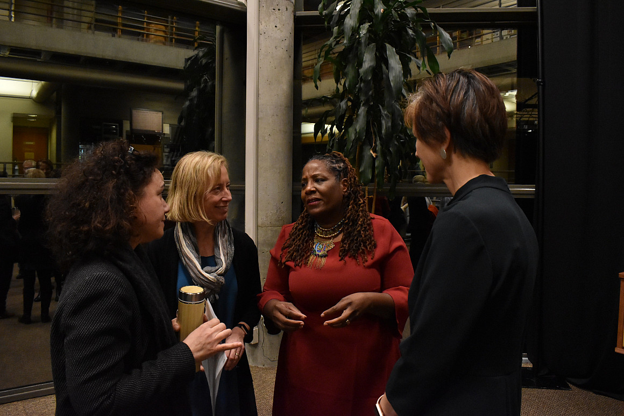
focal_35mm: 27
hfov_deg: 67.4
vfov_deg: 48.0
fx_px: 468
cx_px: 312
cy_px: 208
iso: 3200
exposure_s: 1/80
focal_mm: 18
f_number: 5.6
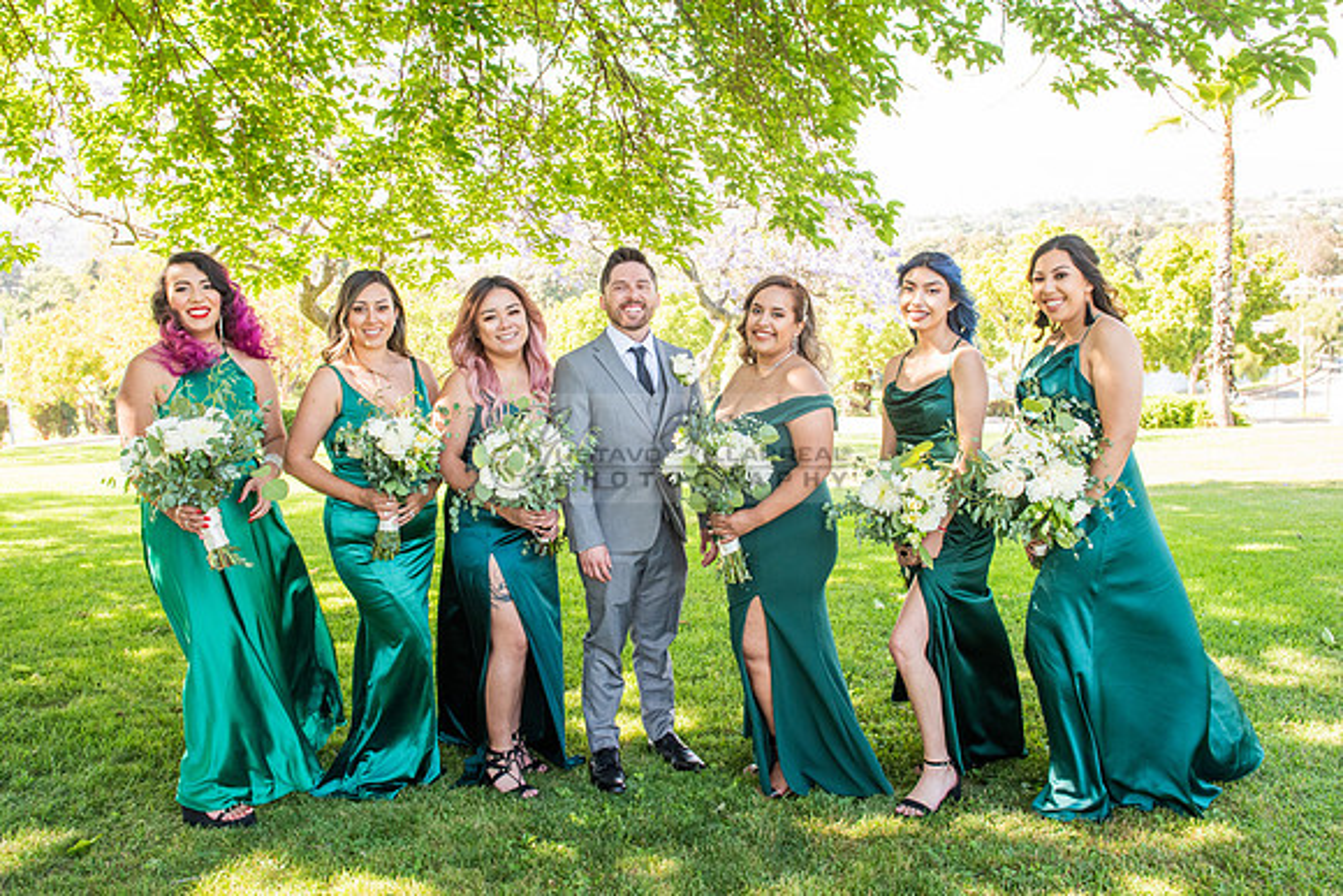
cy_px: 406
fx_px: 1185
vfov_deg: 41.4
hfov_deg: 59.0
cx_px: 652
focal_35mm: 32
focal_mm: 27
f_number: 6.3
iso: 500
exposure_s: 1/200
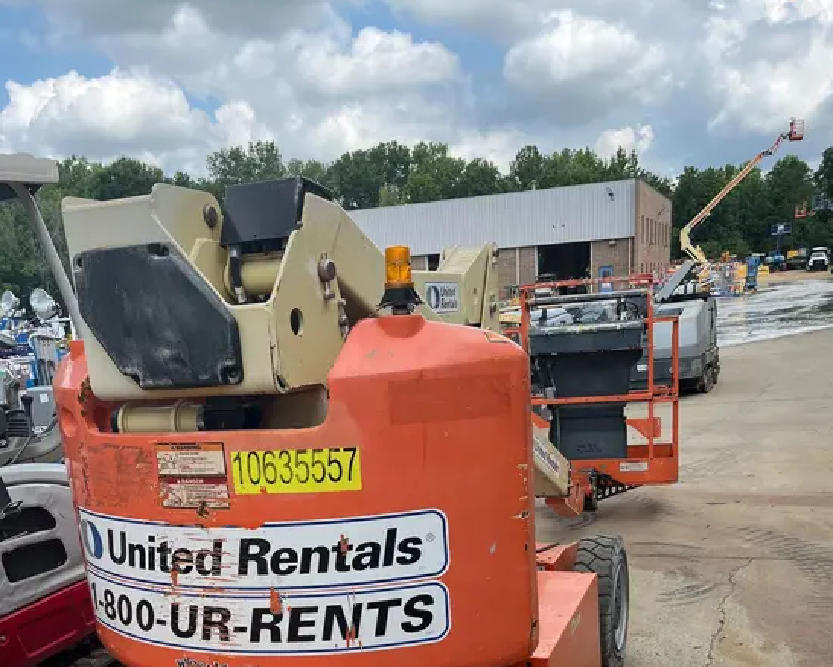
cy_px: 535
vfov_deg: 41.5
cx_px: 417
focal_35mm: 34
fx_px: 839
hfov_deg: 52.8
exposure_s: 1/1212
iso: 50
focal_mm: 5.1
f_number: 1.6
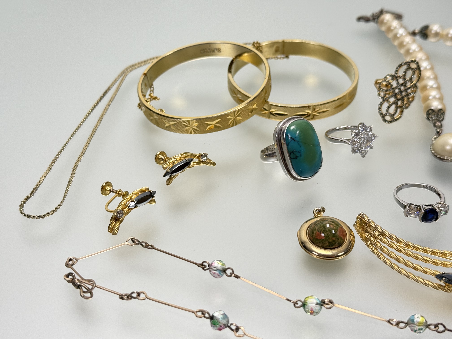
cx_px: 226
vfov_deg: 30.3
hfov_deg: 39.7
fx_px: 627
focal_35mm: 48
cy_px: 170
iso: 80
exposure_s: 1/100
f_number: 1.78
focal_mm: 6.76
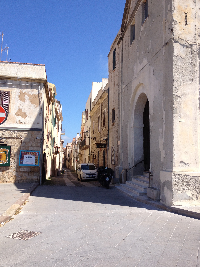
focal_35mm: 35
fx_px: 270
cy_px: 134
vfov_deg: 52.6
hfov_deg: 40.7
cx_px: 100
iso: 50
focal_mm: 4.28
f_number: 2.4
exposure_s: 1/1381
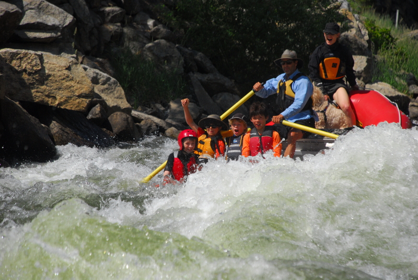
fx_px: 2092
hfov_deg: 11.4
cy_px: 140
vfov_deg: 7.6
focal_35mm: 180
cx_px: 209
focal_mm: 120
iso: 320
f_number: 5.6
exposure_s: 1/500
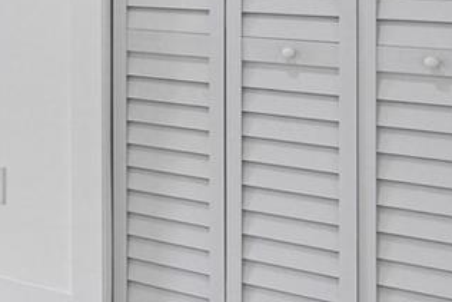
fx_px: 1017
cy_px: -57
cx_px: -425
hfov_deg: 18.1
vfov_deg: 16.2
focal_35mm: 81
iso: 100
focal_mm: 8
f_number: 5.6
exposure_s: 1/40
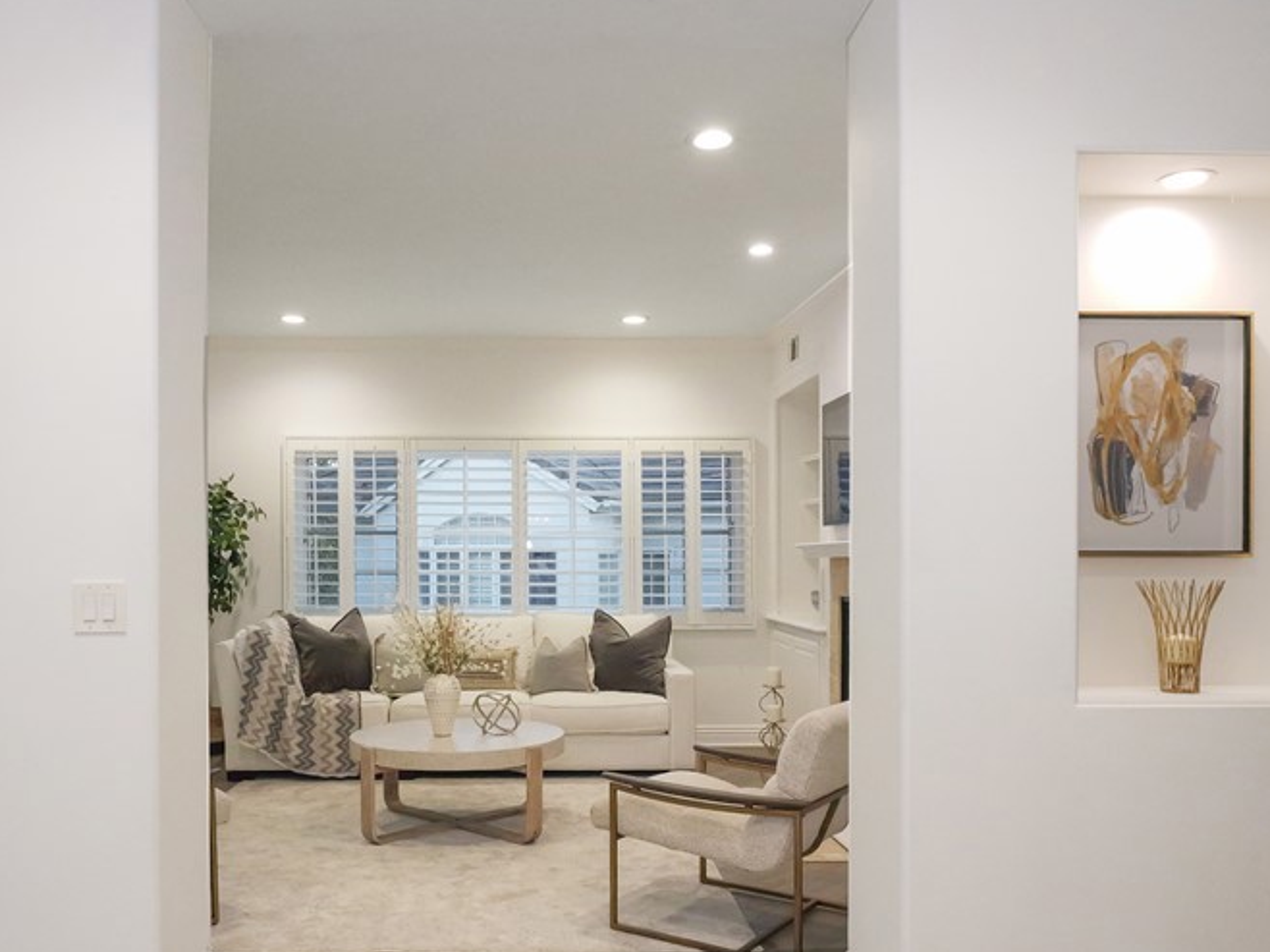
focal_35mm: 28
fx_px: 1027
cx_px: 516
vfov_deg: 49.4
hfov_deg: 63.0
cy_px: 573
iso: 2500
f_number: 8
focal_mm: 9
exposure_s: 1/100
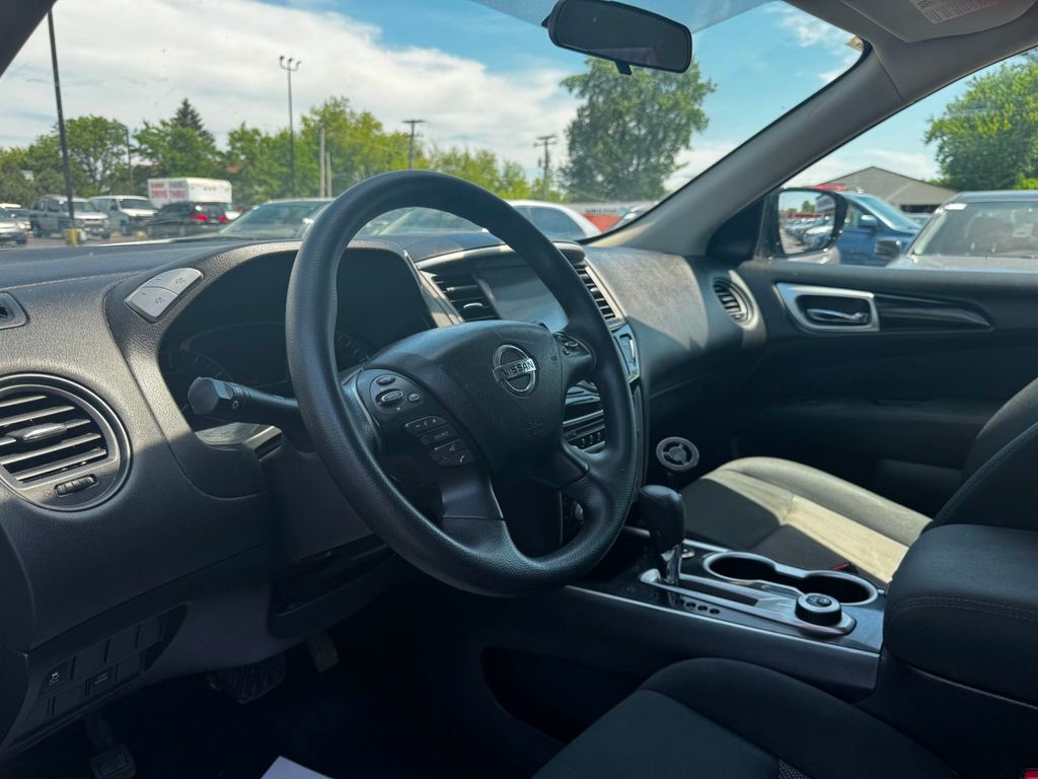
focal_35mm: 24
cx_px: 519
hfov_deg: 71.6
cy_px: 390
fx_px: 720
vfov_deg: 56.8
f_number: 1.78
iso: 80
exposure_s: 1/693
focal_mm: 6.76
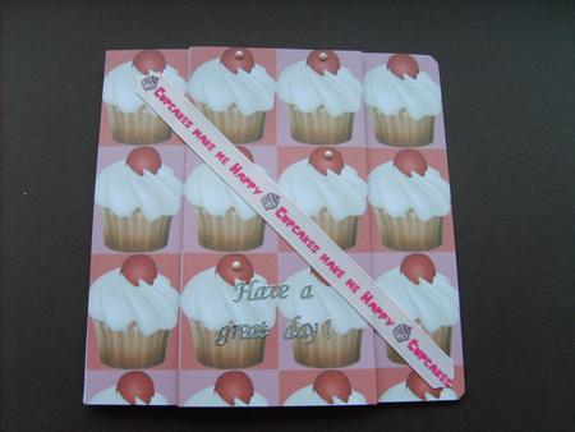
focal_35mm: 35
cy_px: 216
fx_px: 582
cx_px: 288
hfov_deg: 52.6
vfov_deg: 40.7
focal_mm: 5.8
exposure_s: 1/60
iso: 50
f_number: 2.8
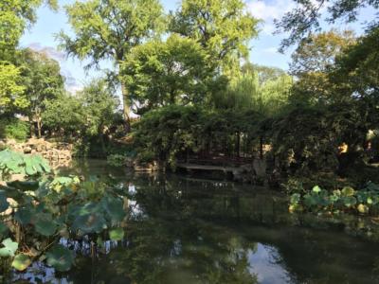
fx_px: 318
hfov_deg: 61.7
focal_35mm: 29
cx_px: 190
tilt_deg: -0.1
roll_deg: -1.4
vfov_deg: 48.2
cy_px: 142
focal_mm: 4.15
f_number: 2.2
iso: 32
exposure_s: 1/476
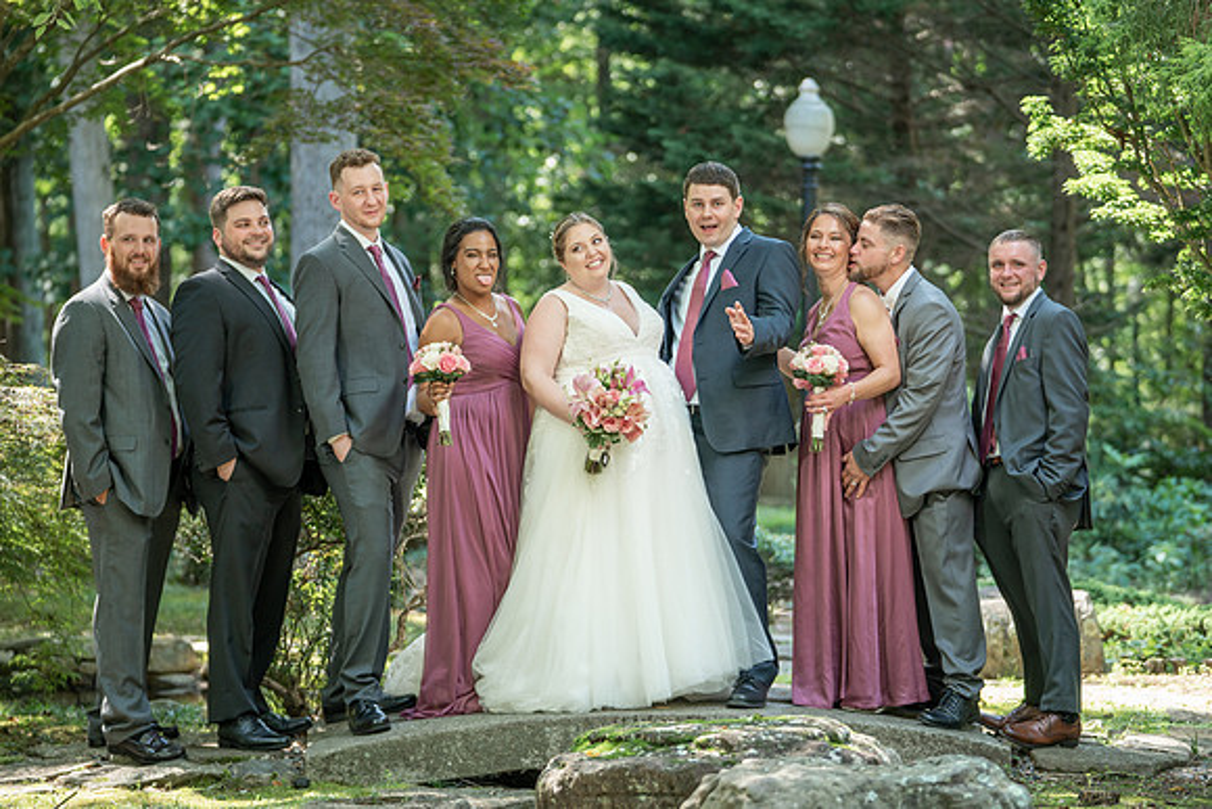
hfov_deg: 19.9
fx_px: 3462
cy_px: 420
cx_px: 629
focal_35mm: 103
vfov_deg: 13.3
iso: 200
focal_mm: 96
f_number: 2.8
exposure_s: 1/200
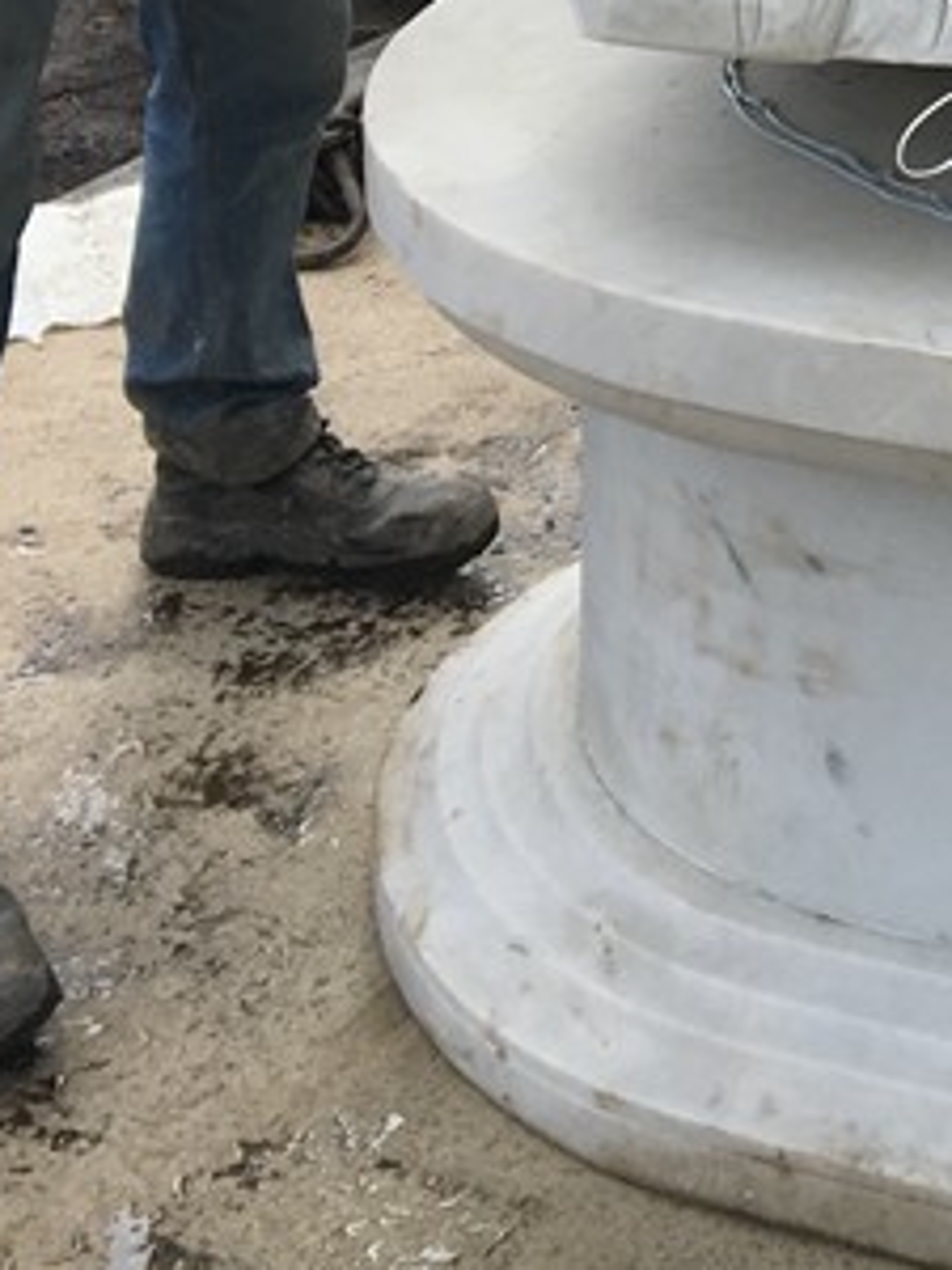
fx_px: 3777
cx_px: 1439
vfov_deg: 17.2
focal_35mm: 103
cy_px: -629
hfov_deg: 13.5
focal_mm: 4.15
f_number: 2.2
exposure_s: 1/874
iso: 25
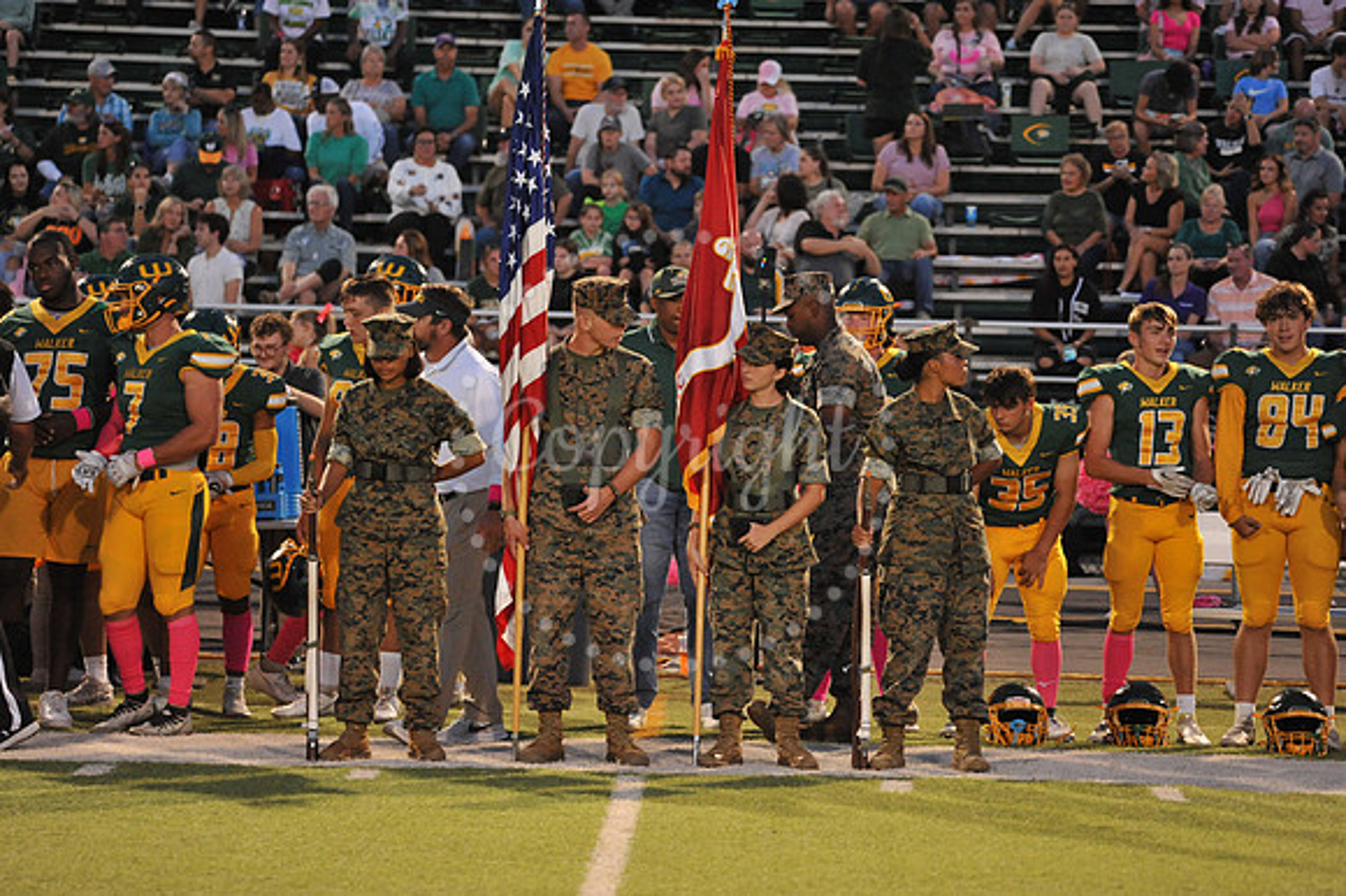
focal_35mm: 150
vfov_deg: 9.1
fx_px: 5605
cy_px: 448
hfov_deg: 13.7
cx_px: 673
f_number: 5
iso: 4000
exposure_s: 1/160
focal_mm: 150
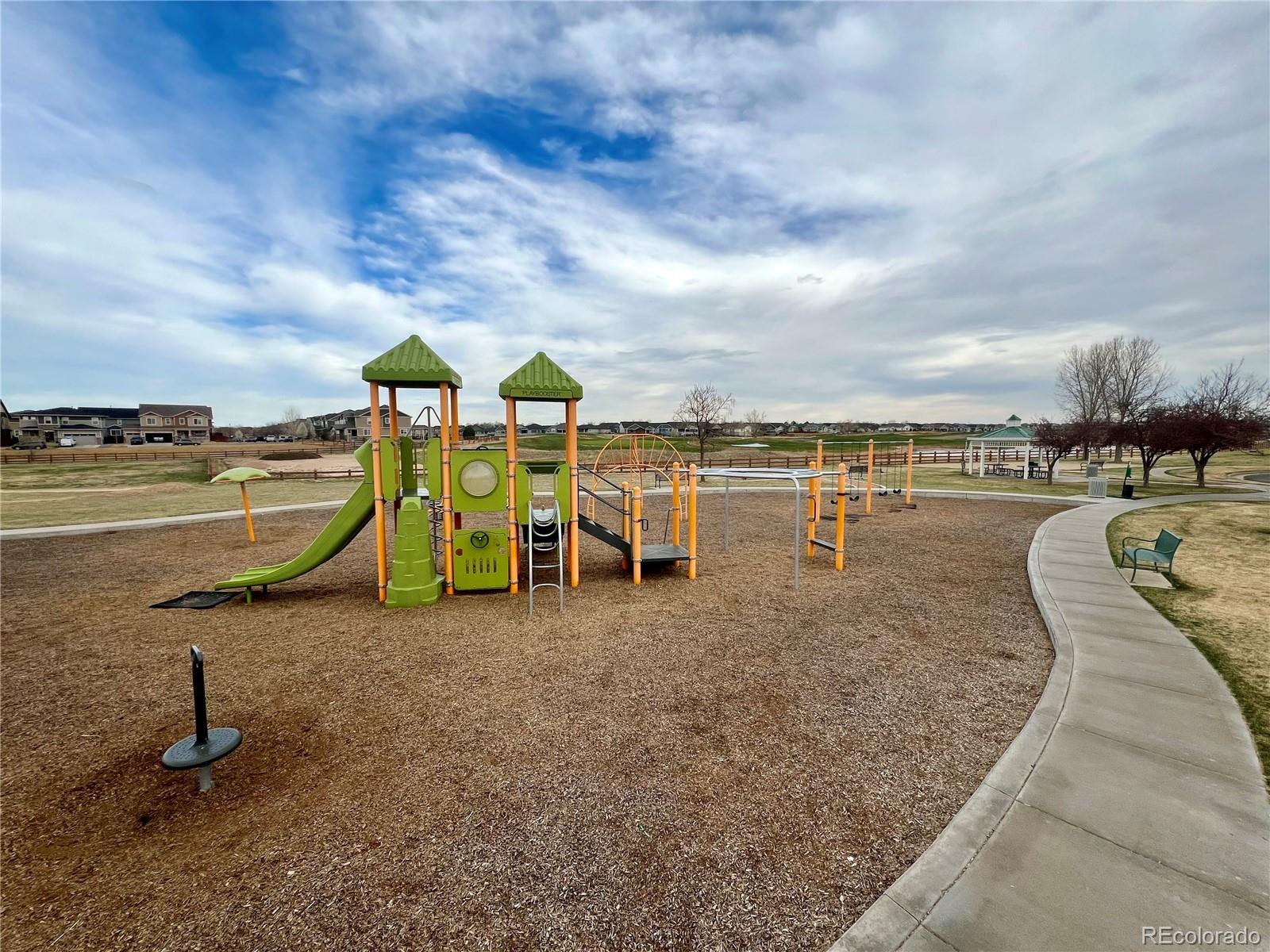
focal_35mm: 13
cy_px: 476
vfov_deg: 89.9
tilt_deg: -4.7
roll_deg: -0.2
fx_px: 477
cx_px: 635
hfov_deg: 106.2
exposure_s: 1/1233
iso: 32
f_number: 1.8
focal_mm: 1.57
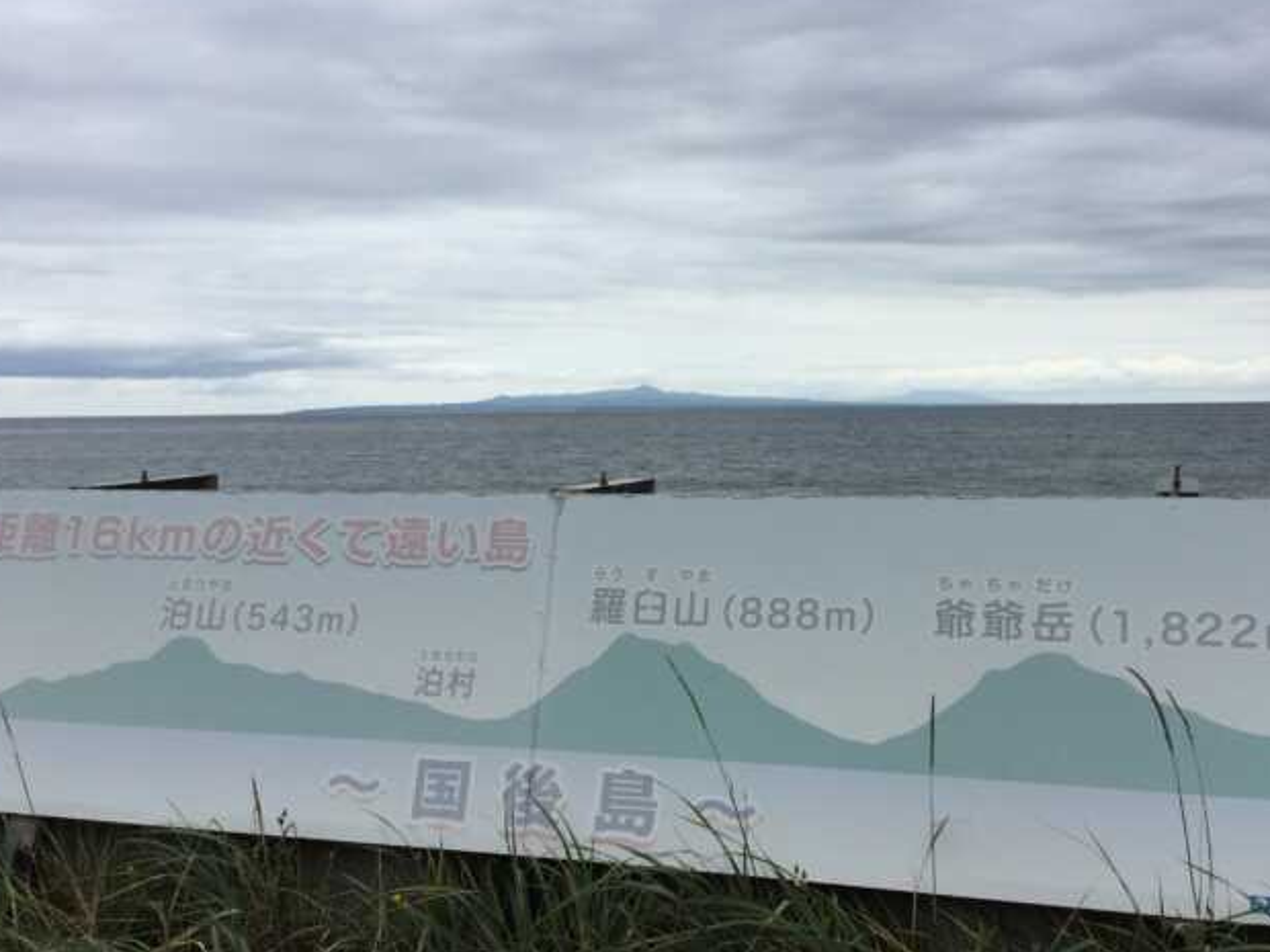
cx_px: 690
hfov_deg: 46.7
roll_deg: -0.2
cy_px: 459
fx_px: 1468
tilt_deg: -3.6
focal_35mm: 40
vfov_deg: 36.0
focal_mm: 3.3
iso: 25
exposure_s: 1/886
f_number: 2.4
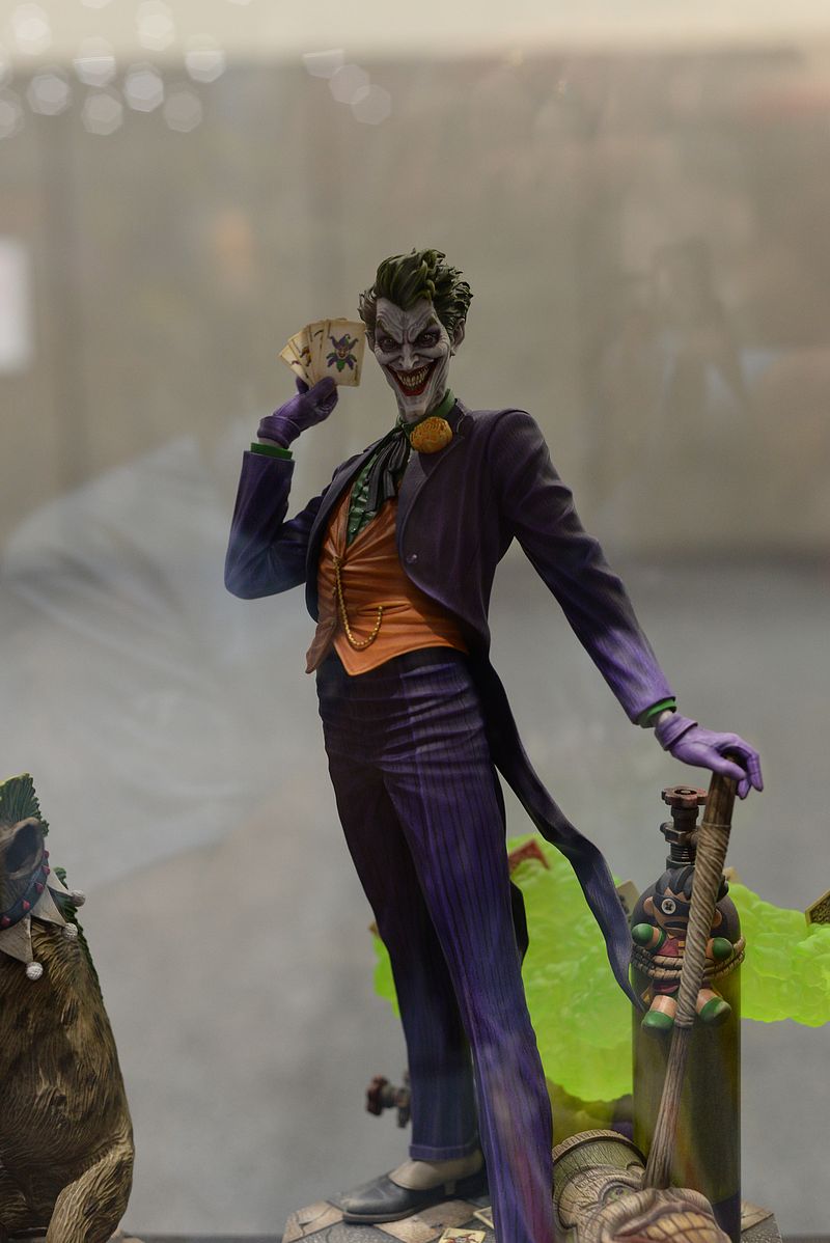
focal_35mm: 50
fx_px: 1727
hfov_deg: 27.0
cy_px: 622
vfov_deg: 39.6
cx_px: 415
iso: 2000
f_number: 4
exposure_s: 1/125
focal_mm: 50
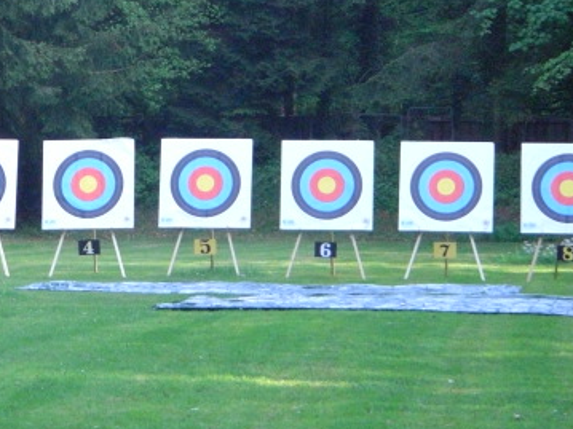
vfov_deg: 5.5
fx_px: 4484
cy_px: 171
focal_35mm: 271
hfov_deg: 7.3
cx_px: 193
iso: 400
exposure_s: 1/200
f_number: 4.4
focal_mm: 25.2
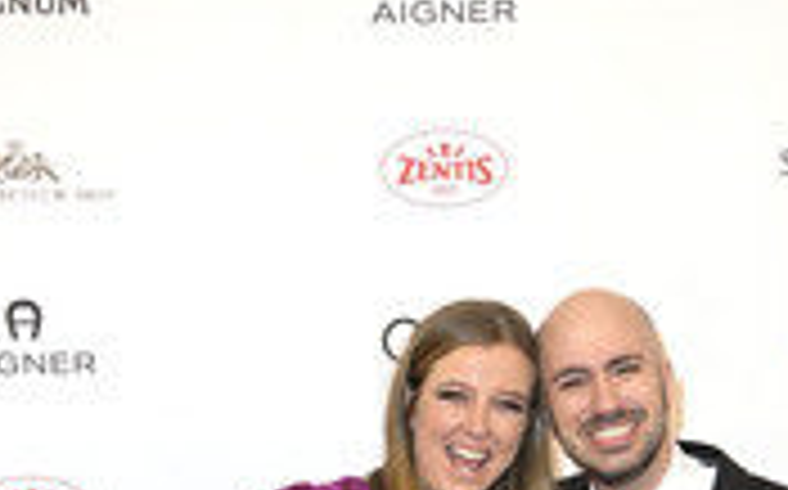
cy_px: 872
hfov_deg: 18.6
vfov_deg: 10.9
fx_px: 2403
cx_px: 432
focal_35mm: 112
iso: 400
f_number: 6.3
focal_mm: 48
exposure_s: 1/250
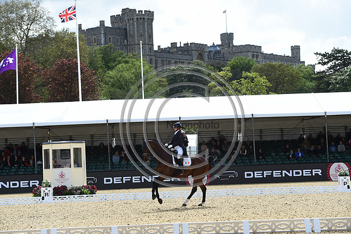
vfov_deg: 13.4
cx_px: 176
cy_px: 117
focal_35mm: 102
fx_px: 994
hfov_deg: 20.0
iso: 280
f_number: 5
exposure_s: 1/1250
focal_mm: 102
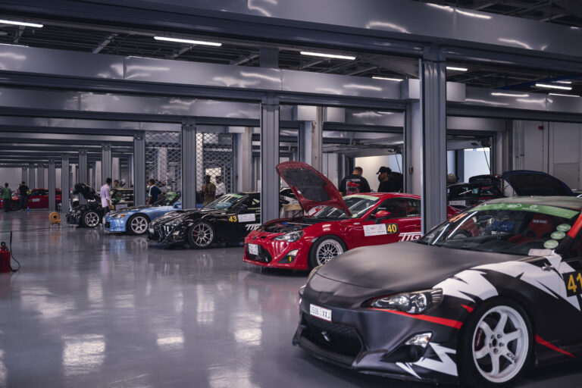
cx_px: 291
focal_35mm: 40
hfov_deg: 48.5
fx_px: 647
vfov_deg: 33.4
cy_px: 194
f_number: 2.8
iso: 500
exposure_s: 1/250
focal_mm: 40
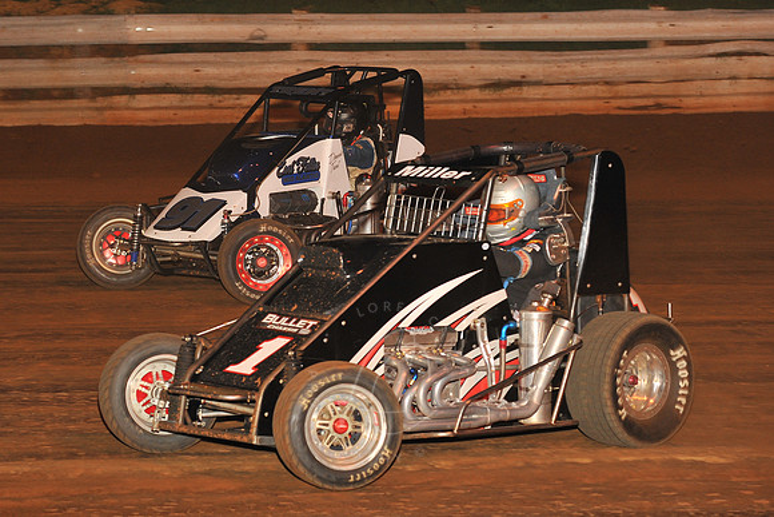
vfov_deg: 11.0
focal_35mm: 125
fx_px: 2688
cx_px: 387
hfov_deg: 16.4
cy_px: 258
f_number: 6.3
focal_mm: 125
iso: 1000
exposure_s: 1/320
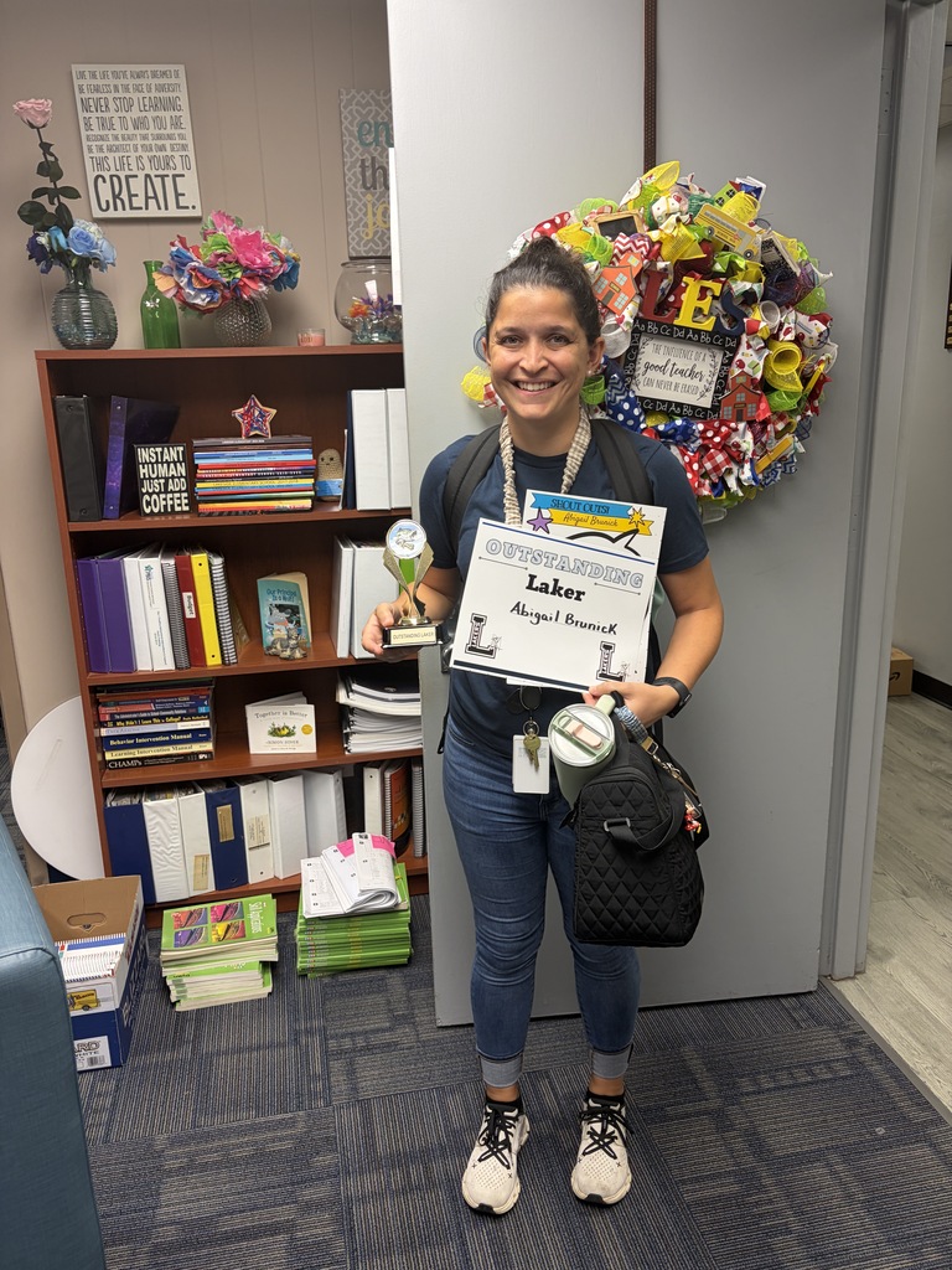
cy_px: 635
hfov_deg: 53.1
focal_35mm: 26
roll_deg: +1.5
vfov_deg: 67.3
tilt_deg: -15.8
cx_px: 476
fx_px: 953
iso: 80
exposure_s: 1/60
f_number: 1.6
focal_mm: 5.96
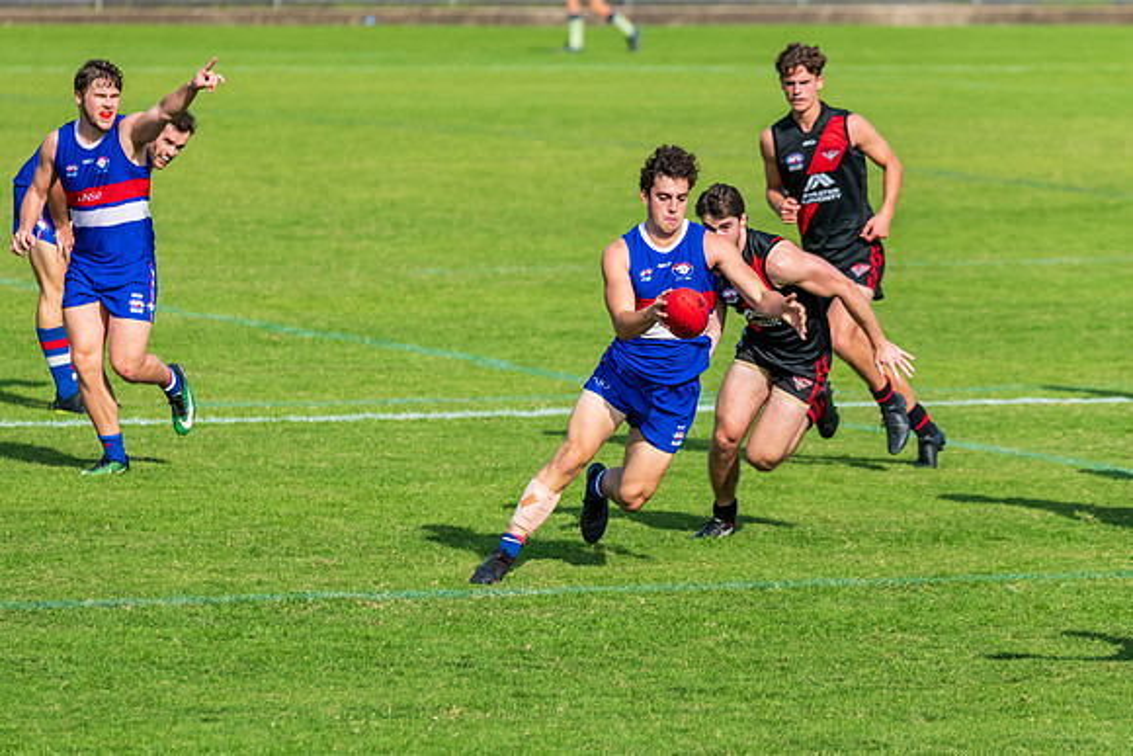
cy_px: 378
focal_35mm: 368
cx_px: 566
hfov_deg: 5.6
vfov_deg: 3.7
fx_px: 11572
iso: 800
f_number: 6.3
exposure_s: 1/2500
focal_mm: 350
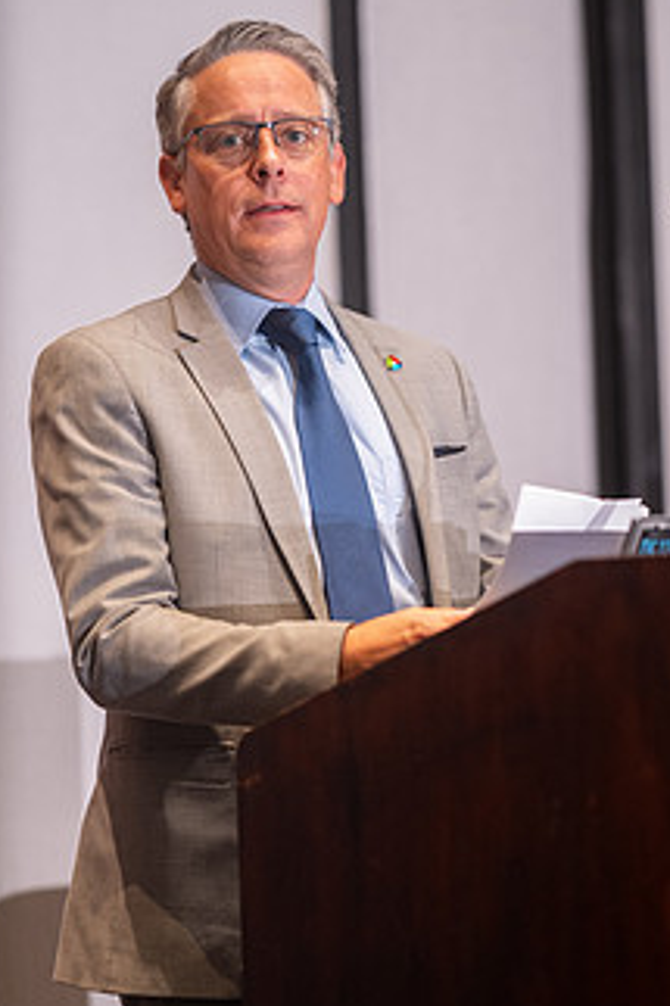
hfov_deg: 7.3
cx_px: 449
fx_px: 5254
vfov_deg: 10.9
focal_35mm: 188
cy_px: 508
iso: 1600
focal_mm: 135
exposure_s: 1/200
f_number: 1.8
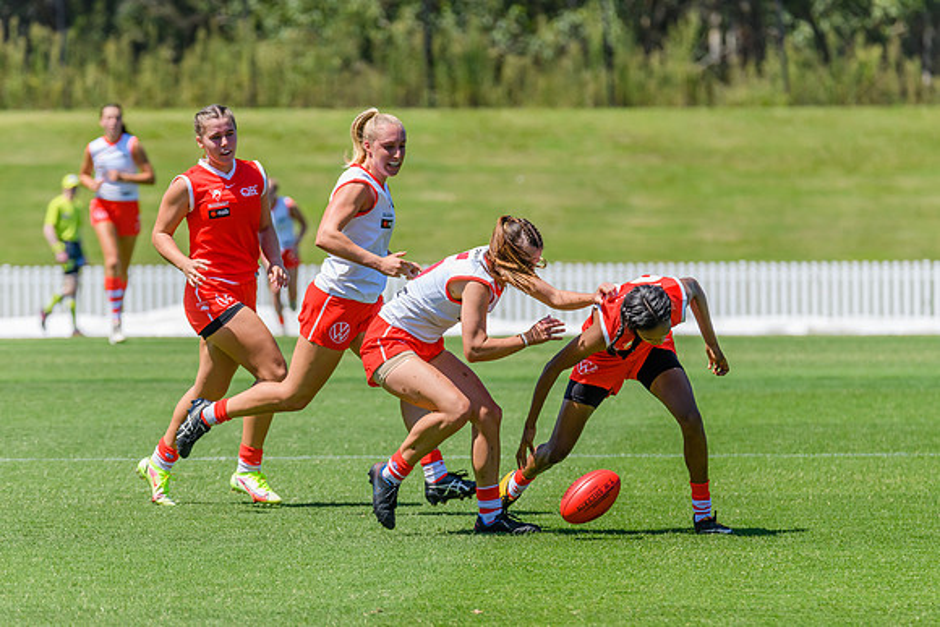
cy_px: 354
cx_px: 451
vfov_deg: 3.3
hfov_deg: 5.0
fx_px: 10757
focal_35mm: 412
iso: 800
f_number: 9
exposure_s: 1/2000
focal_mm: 360
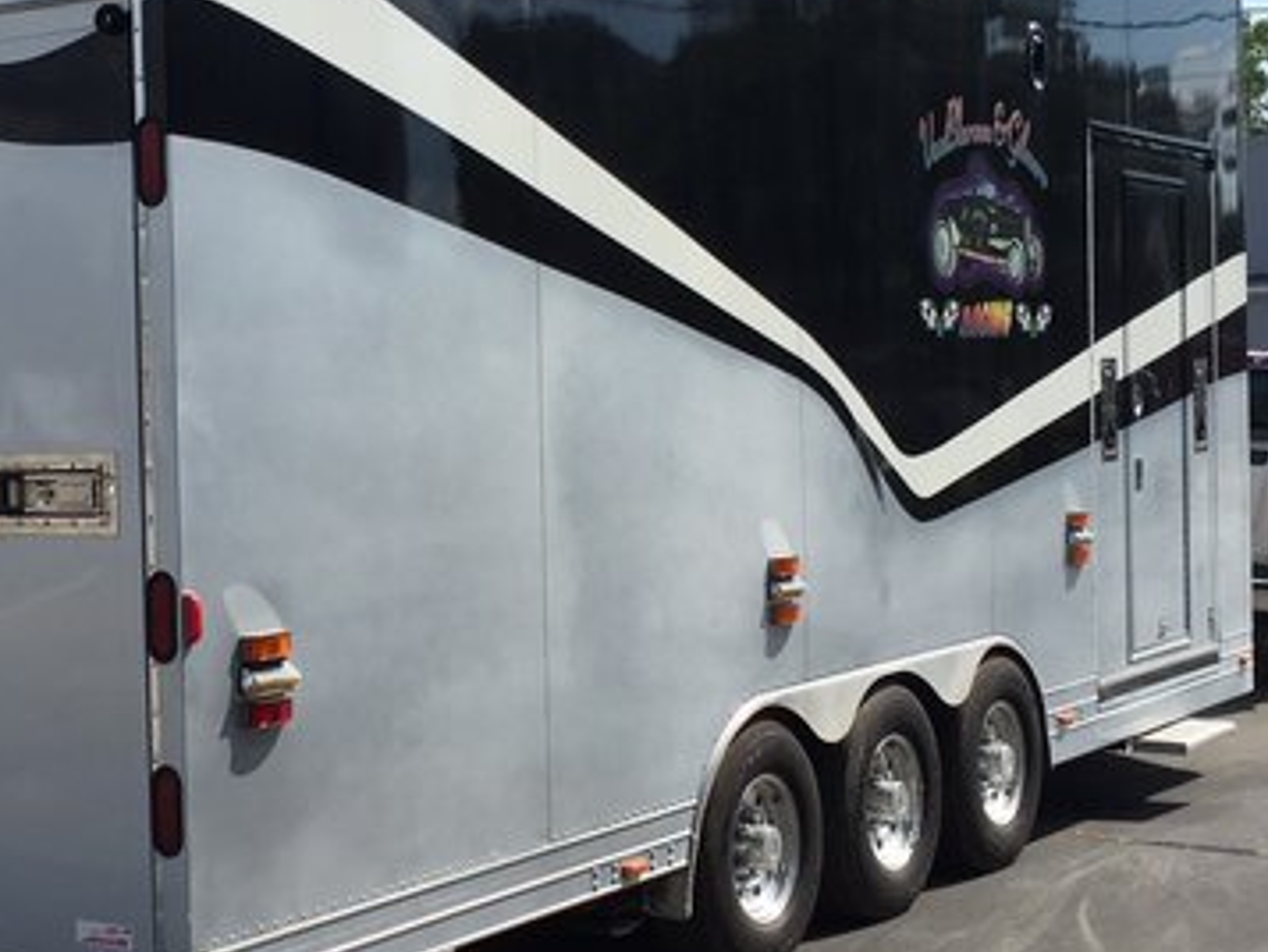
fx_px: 2382
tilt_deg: -2.2
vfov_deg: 22.6
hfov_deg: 29.5
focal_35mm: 65
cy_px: 444
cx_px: 366
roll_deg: +0.5
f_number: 2.2
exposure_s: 1/2083
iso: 32
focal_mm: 4.15
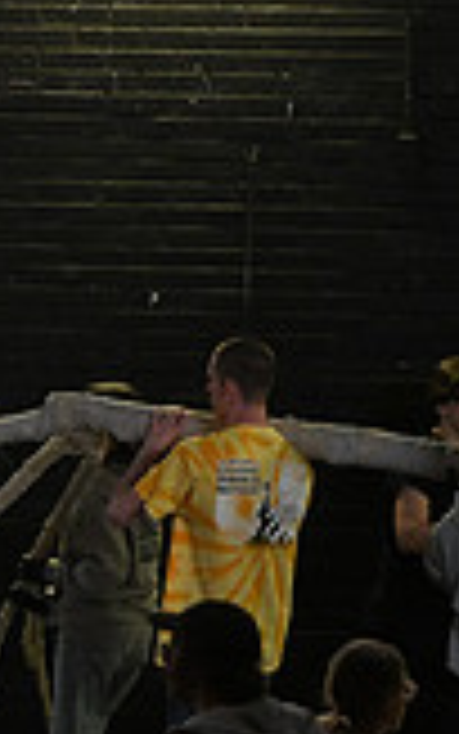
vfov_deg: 2.9
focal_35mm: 726
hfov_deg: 1.8
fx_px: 14518
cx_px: -810
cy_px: 723
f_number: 2.8
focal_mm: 200
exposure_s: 1/400
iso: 8000
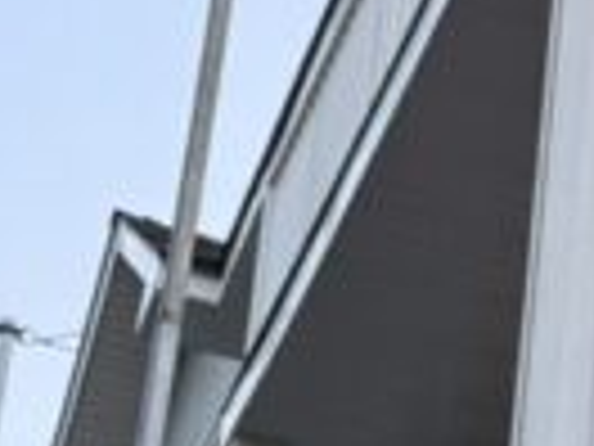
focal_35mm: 146
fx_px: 2505
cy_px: 667
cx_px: 1107
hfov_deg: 12.3
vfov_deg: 9.9
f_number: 1.78
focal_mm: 6.76
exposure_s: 1/243
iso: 100
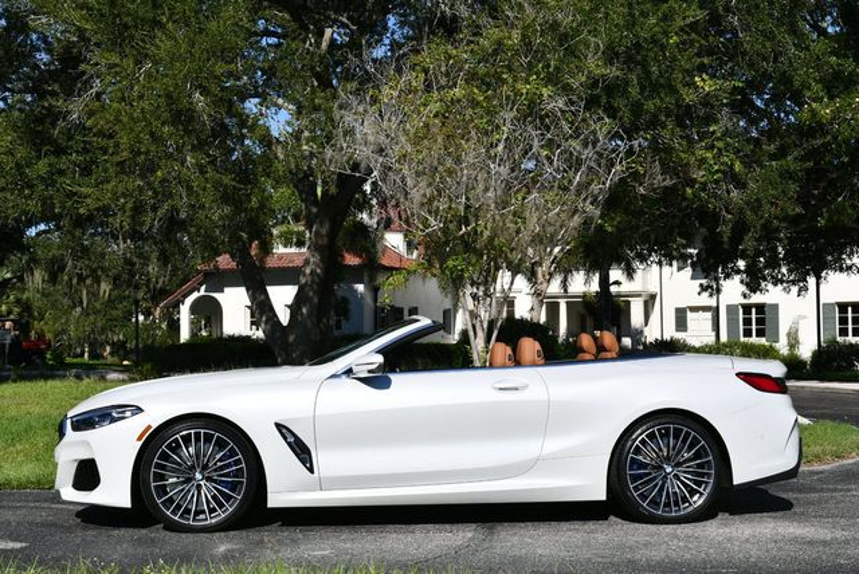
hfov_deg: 38.2
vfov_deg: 26.0
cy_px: 287
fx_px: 1242
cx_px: 430
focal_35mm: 52
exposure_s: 1/320
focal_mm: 26
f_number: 9
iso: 100
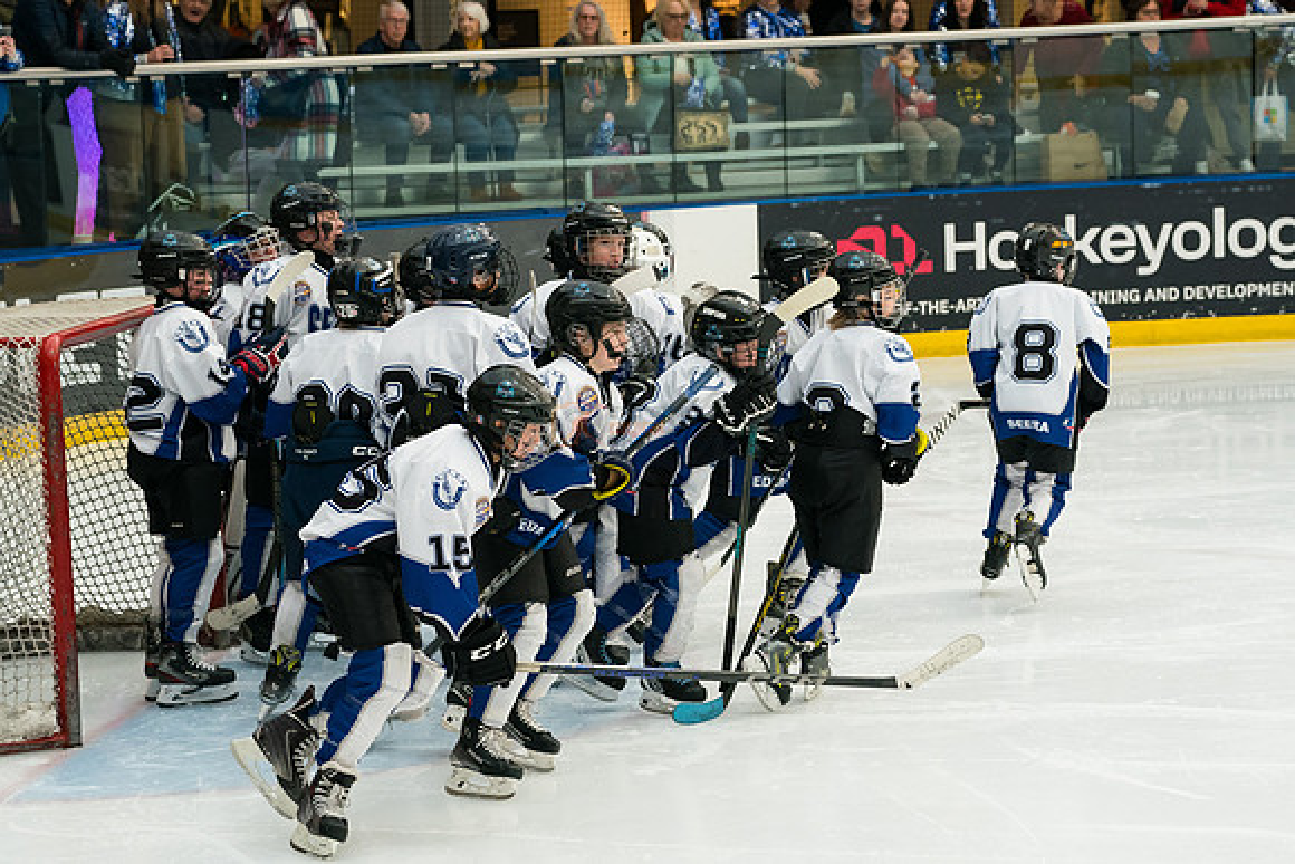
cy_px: 432
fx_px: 3922
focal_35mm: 109
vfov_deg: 12.6
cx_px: 648
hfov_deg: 18.8
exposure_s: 1/1250
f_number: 4
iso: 1600
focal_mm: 73
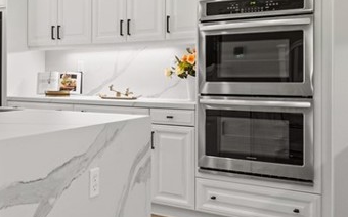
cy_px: 65
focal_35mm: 43
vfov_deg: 29.5
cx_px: 80
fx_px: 408
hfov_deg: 44.4
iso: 320
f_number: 6.3
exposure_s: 1/10
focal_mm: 14
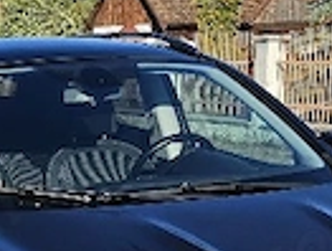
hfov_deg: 18.2
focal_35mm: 105
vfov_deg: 13.8
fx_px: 1010
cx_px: 5
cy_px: 289
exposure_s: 1/1667
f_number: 1.8
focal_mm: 5.4
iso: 25
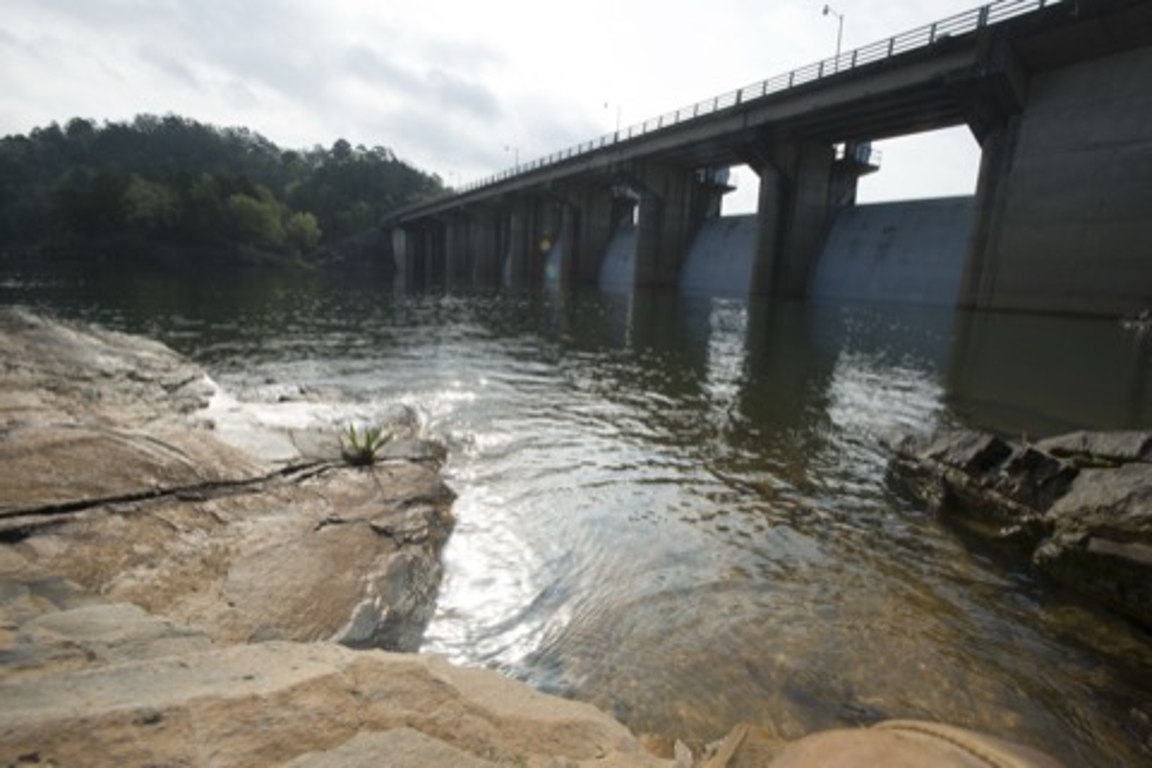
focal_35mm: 17
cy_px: 384
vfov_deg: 70.4
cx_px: 576
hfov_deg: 93.3
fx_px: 544
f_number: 22
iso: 640
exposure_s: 1/250
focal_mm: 17
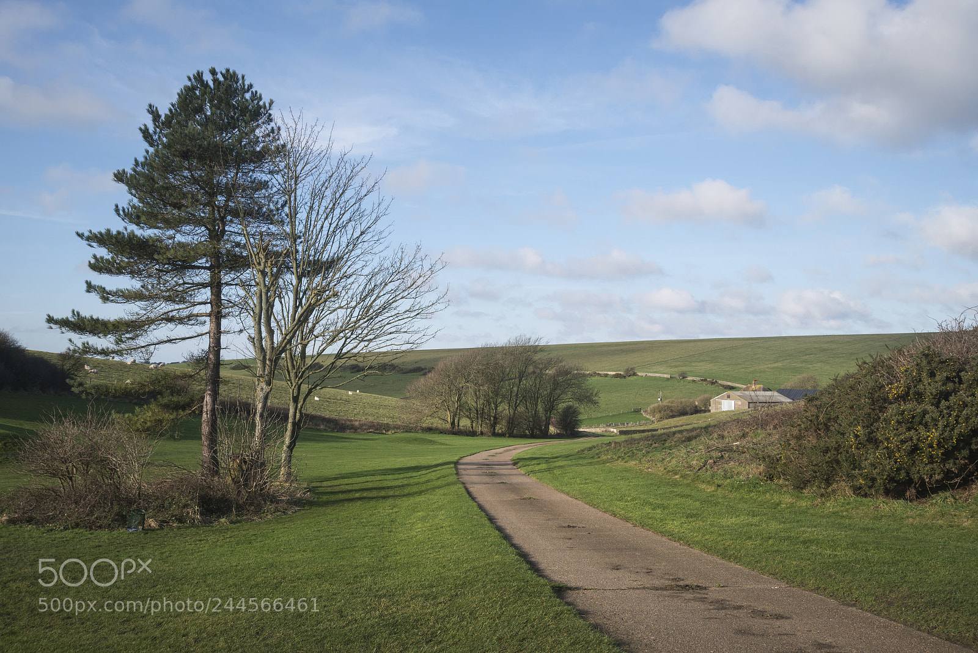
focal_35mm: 34
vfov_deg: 38.9
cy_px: 326
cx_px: 489
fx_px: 924
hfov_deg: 55.8
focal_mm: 34
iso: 500
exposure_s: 1/500
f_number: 11
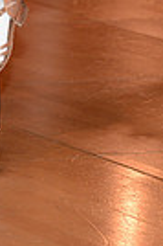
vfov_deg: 3.9
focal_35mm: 529
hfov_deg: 2.6
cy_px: -173
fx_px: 3602
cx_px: -12
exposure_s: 1/250
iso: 1000
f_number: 5.6
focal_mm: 122
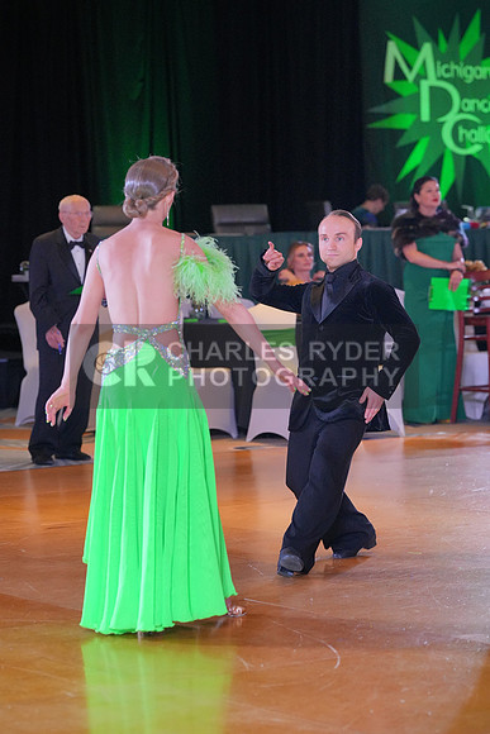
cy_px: 367
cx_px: 245
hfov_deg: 11.9
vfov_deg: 17.8
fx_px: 2346
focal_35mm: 115
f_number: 4
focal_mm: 115
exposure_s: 1/500
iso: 5000
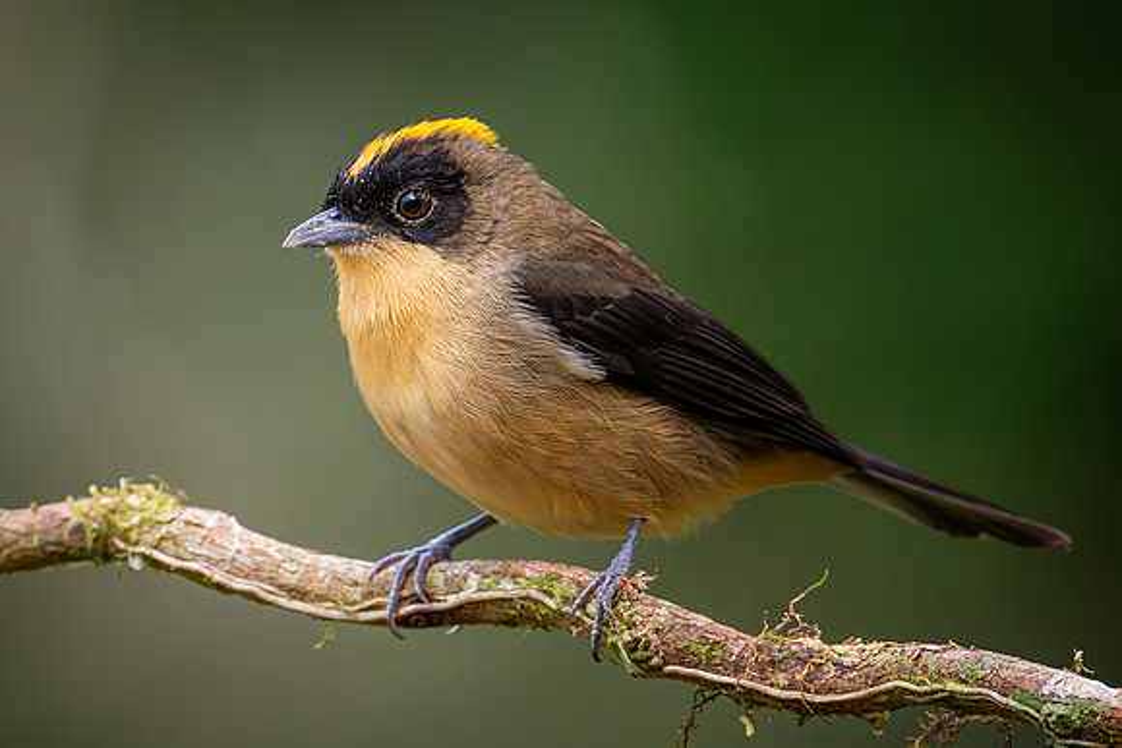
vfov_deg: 1.2
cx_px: 212
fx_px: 36026
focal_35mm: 1156
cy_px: 362
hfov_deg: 1.8
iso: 2800
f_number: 6.3
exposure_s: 1/320
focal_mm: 560
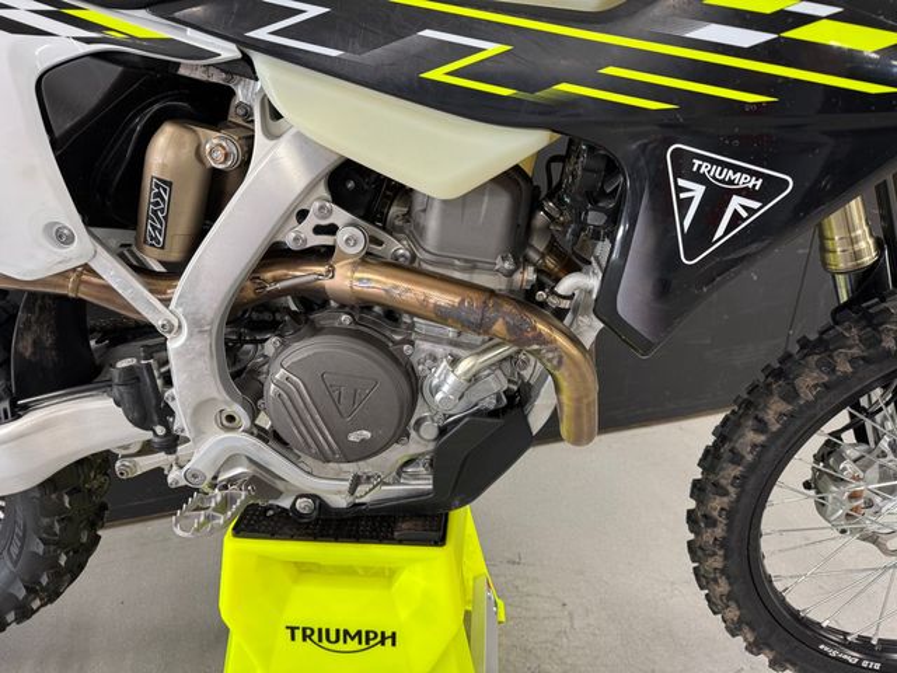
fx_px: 622
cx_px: 448
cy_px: 336
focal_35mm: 24
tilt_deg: -24.3
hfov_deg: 71.6
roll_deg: -0.4
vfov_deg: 56.8
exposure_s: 1/50
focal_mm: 6.76
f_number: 1.78
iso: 125
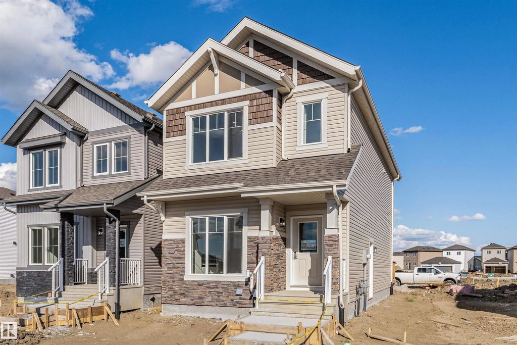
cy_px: 172
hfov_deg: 84.0
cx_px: 258
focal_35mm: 20
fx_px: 287
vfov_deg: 61.9
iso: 320
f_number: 8
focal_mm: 20
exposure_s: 1/800
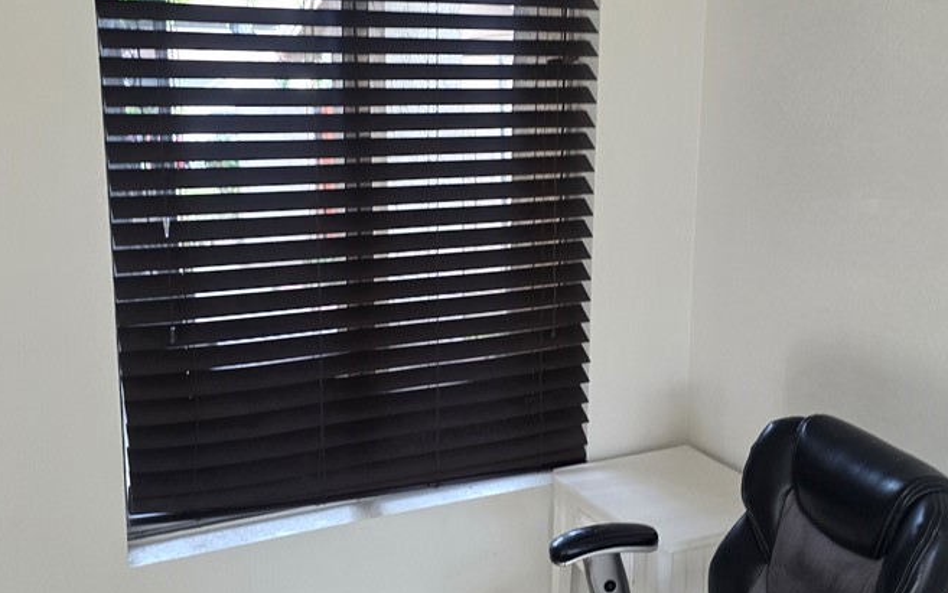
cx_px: 420
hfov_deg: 51.4
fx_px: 982
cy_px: 264
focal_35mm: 38
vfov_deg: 33.6
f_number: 1.7
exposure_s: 1/120
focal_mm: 6.3
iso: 250
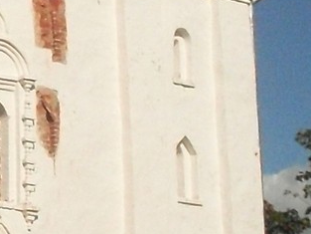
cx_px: -232
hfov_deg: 10.7
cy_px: 46
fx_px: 1564
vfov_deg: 8.5
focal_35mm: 174
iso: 400
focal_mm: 6.3
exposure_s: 1/2000
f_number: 8.4
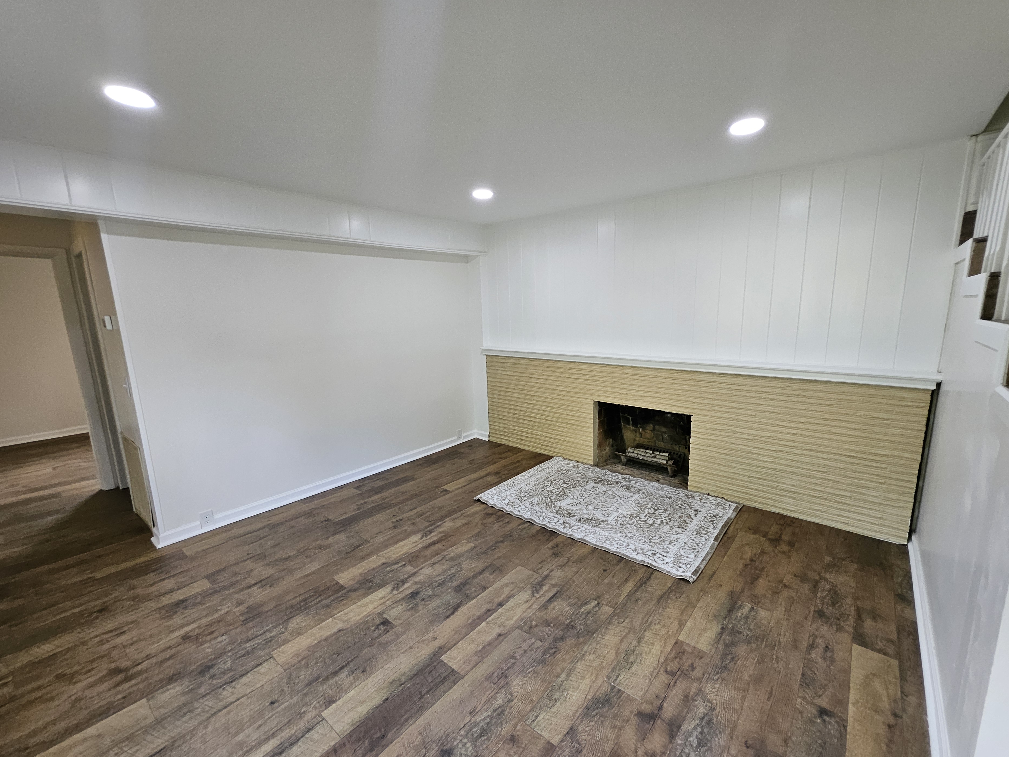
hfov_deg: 102.0
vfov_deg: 85.7
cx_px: 525
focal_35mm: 14
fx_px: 408
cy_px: 388
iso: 125
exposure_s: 1/60
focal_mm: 1.74
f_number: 2.2
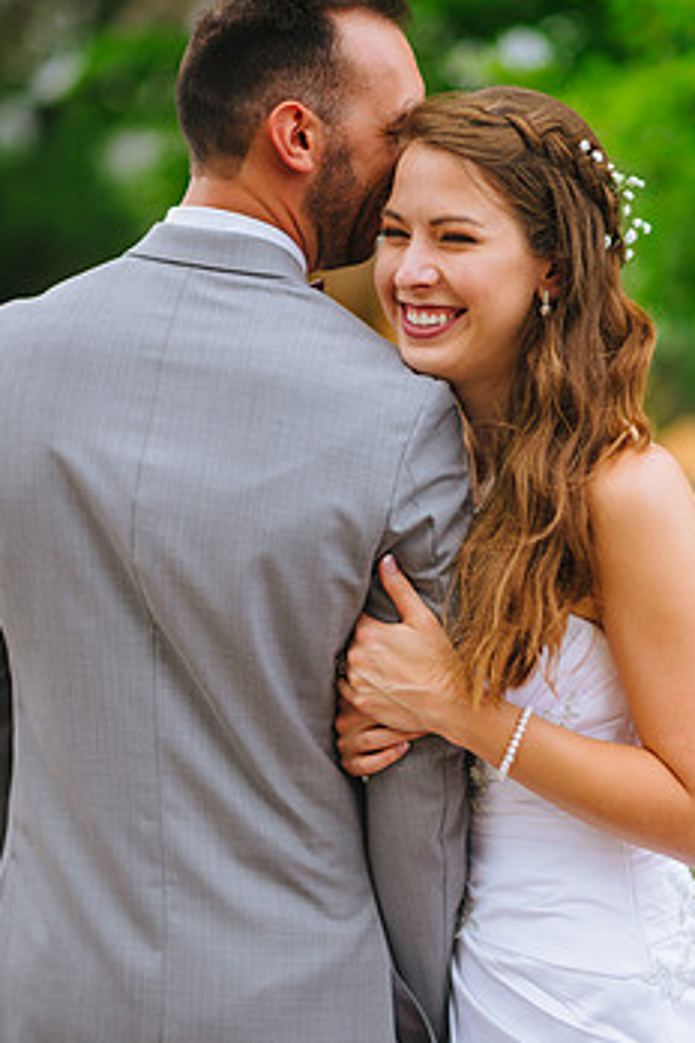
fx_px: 3185
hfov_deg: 12.4
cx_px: 419
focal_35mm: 110
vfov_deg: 18.6
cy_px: 611
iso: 80
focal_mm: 85
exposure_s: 1/800
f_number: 1.6
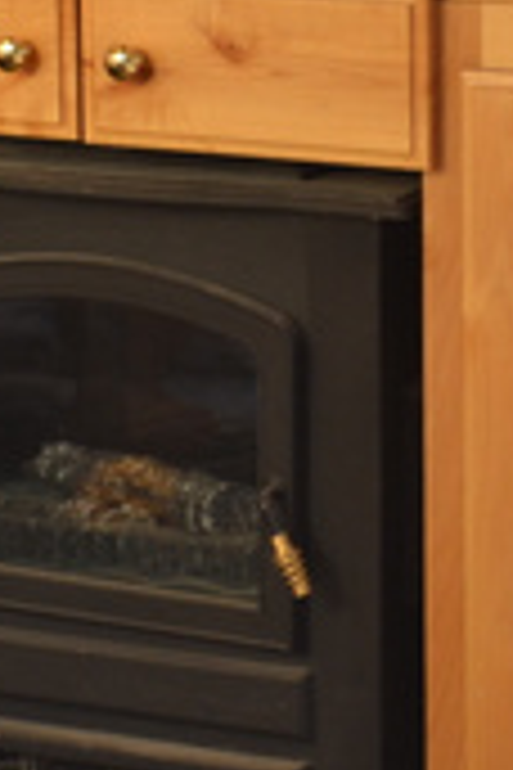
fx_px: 5405
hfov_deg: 5.4
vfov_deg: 8.1
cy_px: 74
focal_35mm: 253
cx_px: -140
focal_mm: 45
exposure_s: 1/50
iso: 400
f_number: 5.3
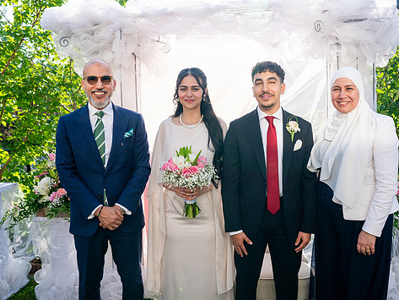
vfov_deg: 42.9
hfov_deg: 55.3
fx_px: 380
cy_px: 158
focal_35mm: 33
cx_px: 215
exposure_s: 1/640
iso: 200
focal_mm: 28
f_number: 3.5
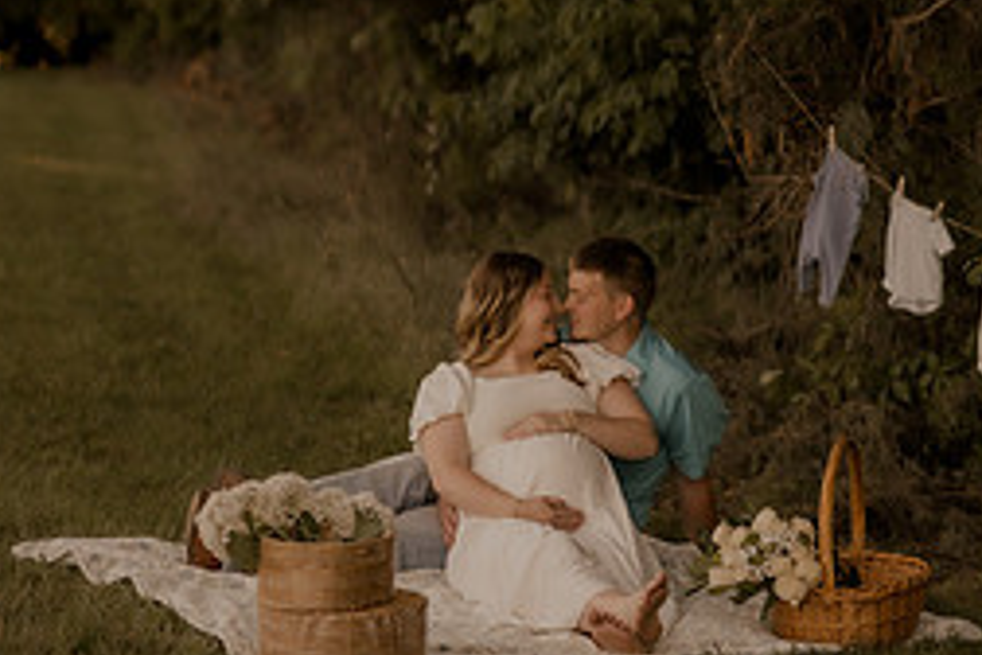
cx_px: 791
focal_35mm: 115
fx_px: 3137
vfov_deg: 11.9
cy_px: 355
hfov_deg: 17.6
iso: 200
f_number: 1.4
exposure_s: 1/1000
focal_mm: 50
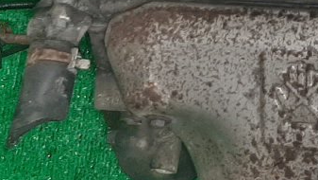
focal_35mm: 121
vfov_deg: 9.6
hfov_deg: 17.5
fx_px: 1021
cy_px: -118
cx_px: 270
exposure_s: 1/50
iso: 138
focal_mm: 3.93
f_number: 1.7
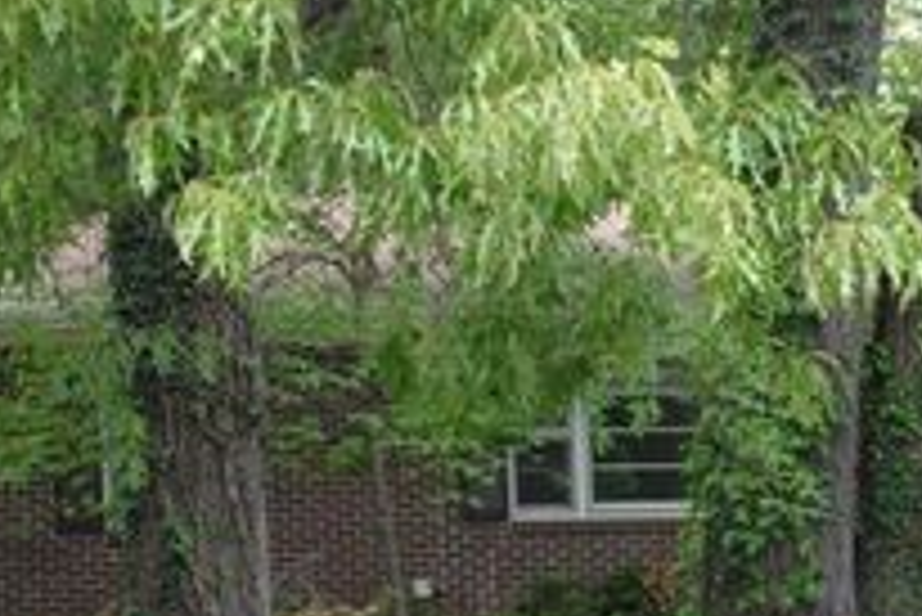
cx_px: 868
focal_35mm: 201
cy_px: 499
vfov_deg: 6.8
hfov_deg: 10.2
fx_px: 5157
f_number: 4
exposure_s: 1/250
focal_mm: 55
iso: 200
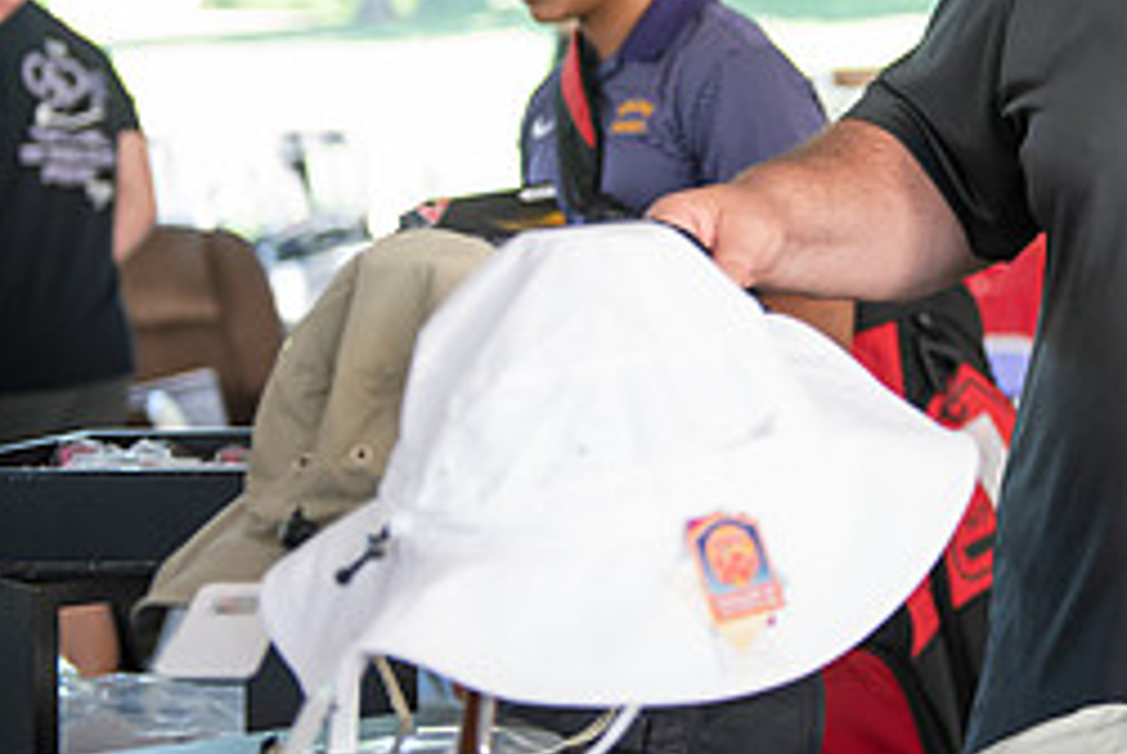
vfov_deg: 11.3
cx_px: 1271
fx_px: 3761
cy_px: -56
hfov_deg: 16.5
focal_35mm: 120
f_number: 3.2
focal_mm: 52
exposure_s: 1/200
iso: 400
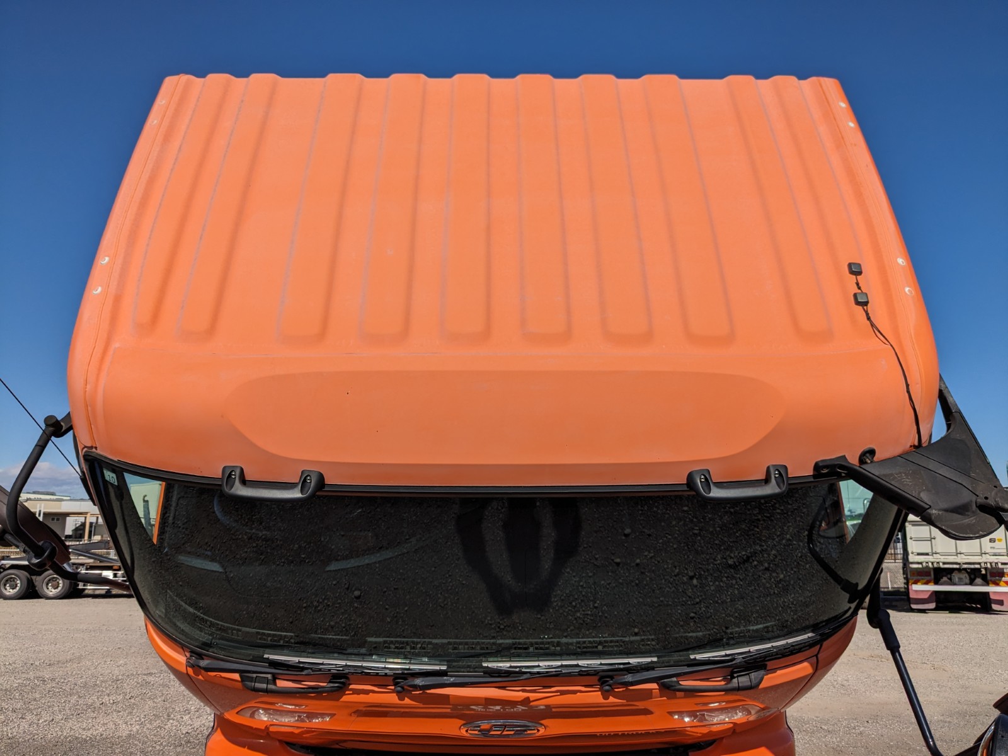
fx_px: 786
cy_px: 378
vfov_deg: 51.4
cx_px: 504
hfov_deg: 65.3
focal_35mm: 27
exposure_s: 1/11628
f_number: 1.73
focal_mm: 4.38
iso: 77
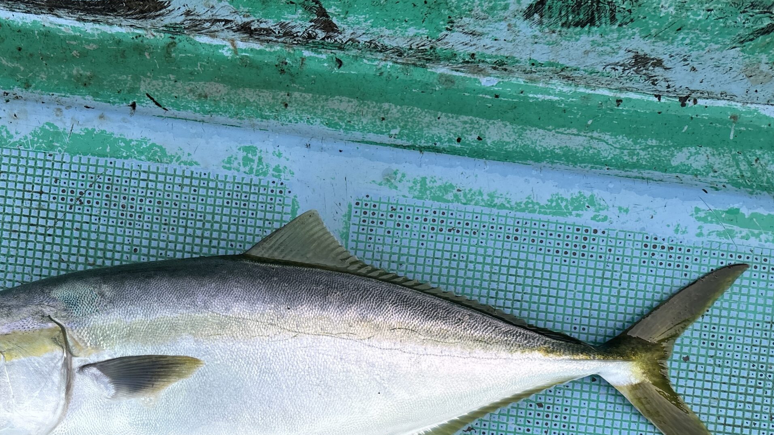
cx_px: 272
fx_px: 780
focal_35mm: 38
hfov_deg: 52.0
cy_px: 381
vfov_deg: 30.0
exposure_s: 1/121
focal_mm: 5.96
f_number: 1.6
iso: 80
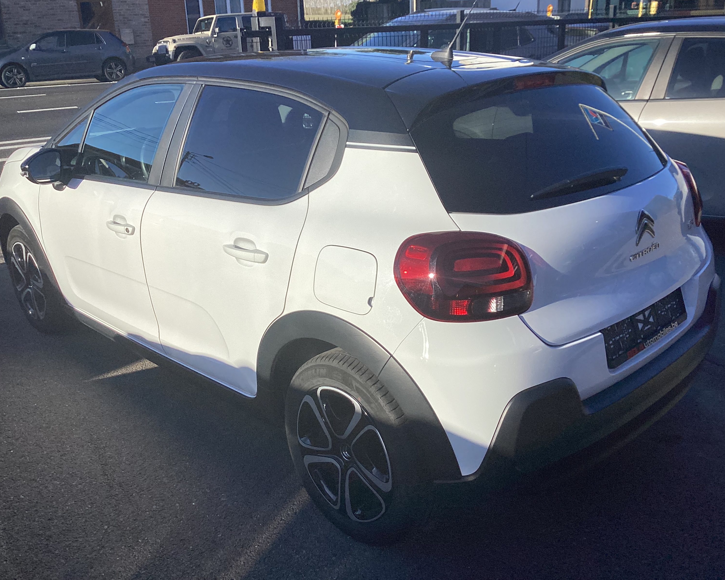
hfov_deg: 54.2
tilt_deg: -17.9
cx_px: 374
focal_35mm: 33
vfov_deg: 44.5
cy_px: 284
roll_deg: +1.2
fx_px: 708
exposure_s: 1/2146
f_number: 2.4
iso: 25
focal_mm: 3.3
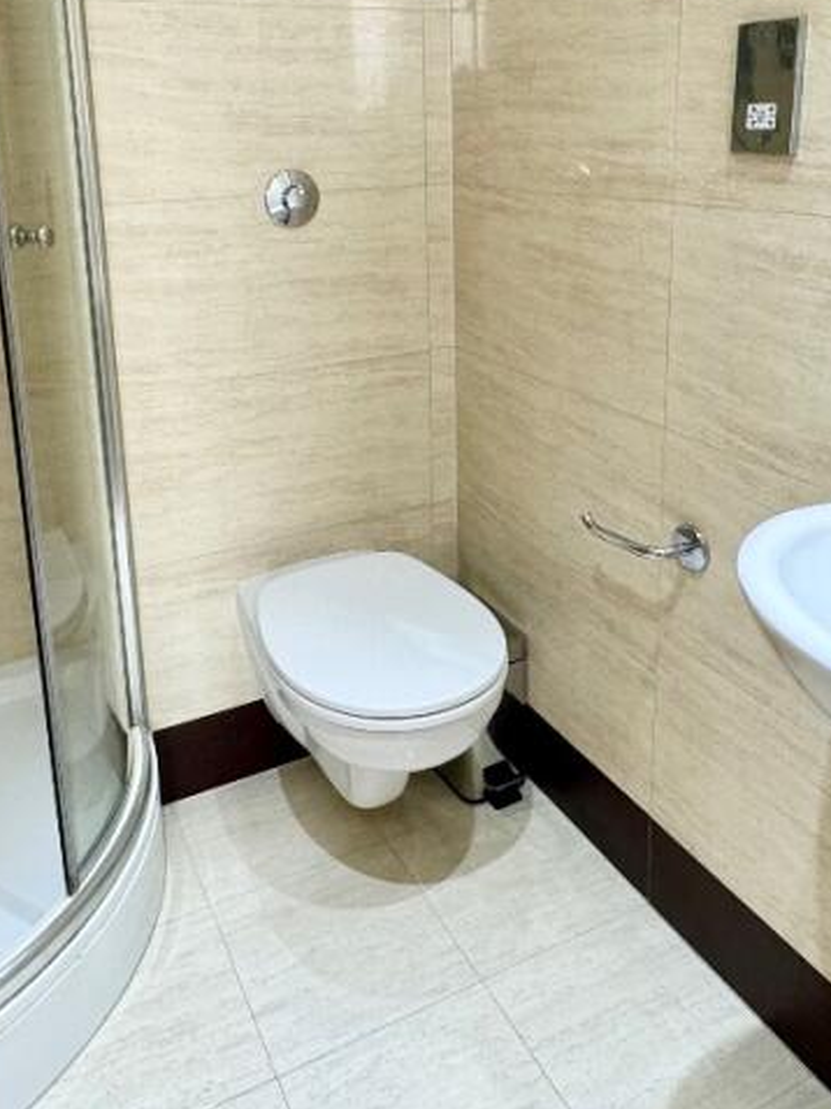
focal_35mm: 30
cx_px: 385
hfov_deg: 46.7
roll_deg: +2.2
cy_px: 336
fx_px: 961
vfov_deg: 58.1
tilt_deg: -12.4
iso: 200
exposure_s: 1/50
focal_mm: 2.22
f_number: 2.2
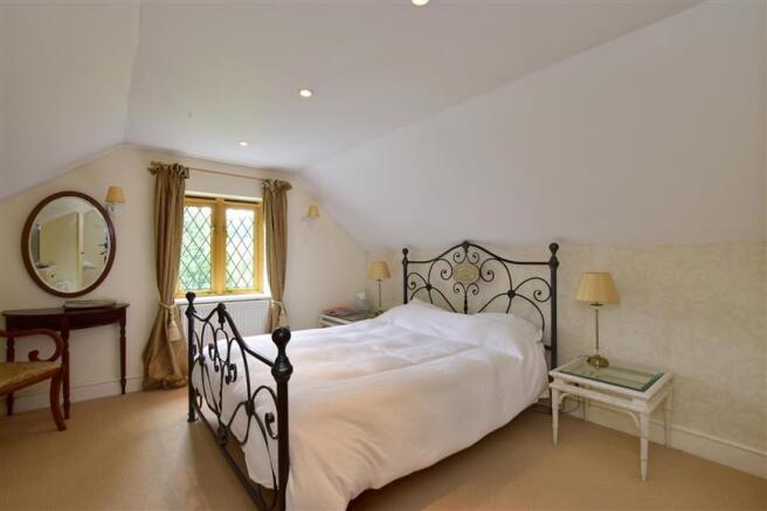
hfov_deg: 95.0
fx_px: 351
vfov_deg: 72.0
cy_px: 256
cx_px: 384
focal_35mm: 16
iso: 400
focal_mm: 11
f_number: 11
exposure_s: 1/20
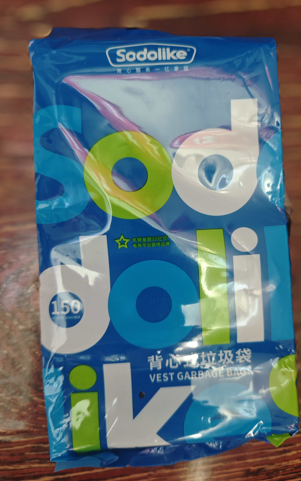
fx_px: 328
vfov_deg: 72.5
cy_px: 235
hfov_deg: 49.2
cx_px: 167
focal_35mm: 25
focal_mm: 6.55
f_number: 1.6
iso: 1000
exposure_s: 1/50
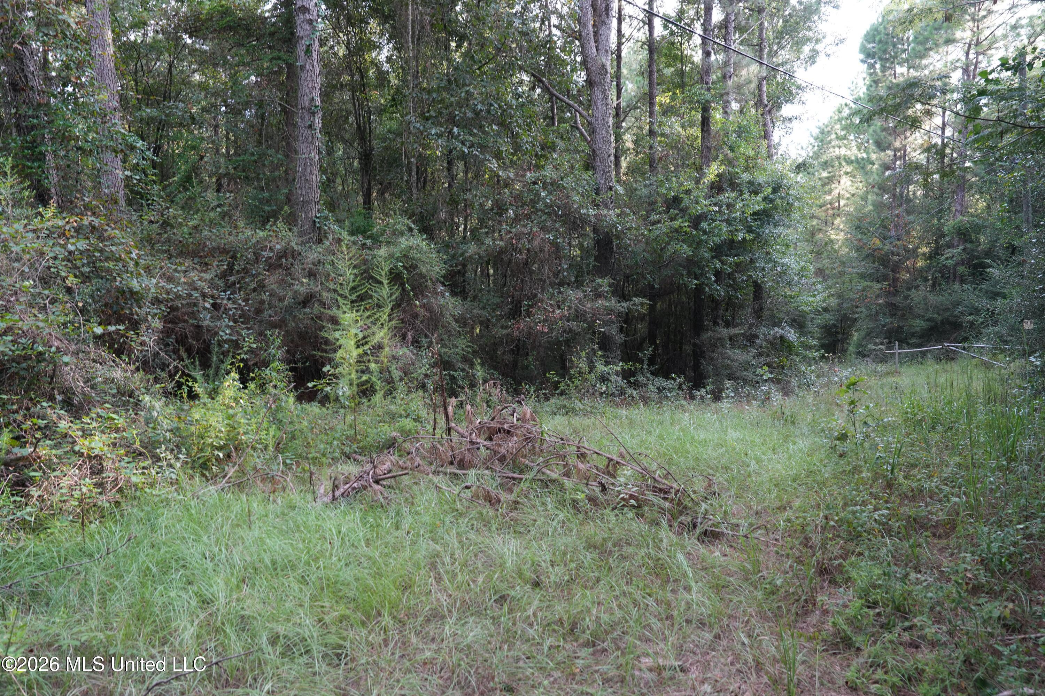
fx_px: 697
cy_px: 348
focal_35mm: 24
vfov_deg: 53.1
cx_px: 522
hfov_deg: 73.7
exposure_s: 1/80
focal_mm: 24
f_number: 5
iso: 500
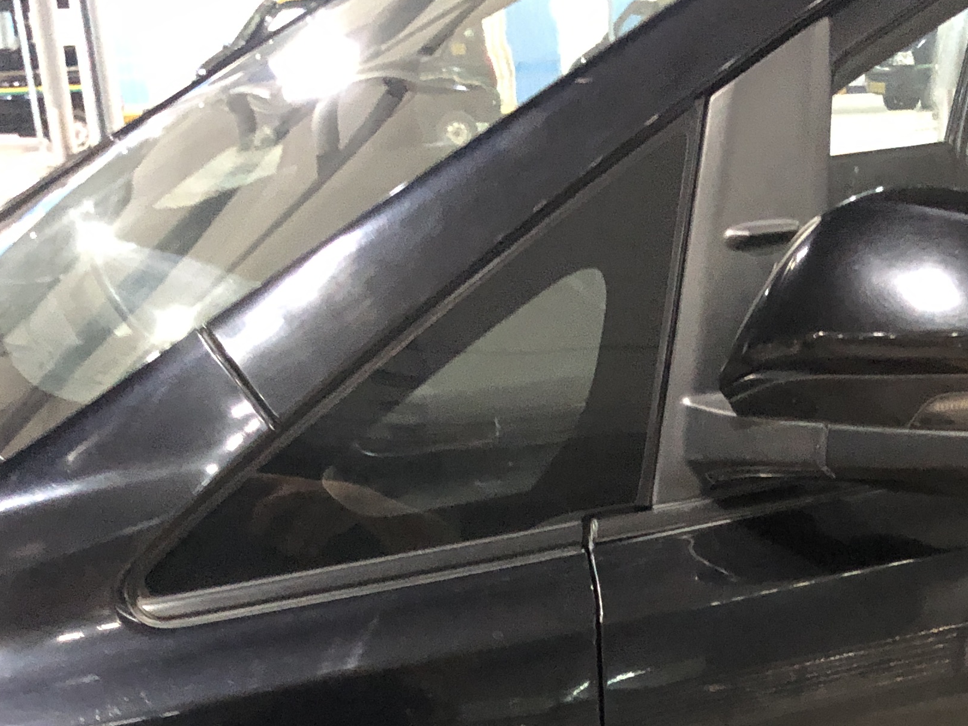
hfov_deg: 27.2
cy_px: 837
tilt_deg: -23.0
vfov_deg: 19.9
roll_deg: +0.6
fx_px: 1958
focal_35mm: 70
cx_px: 785
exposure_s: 1/4
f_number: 1.8
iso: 100
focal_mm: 3.99
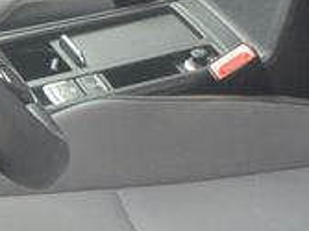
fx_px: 1418
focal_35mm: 159
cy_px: 51
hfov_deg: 12.2
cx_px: 368
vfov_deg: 9.3
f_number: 3.5
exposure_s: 1/125
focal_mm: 10
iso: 250
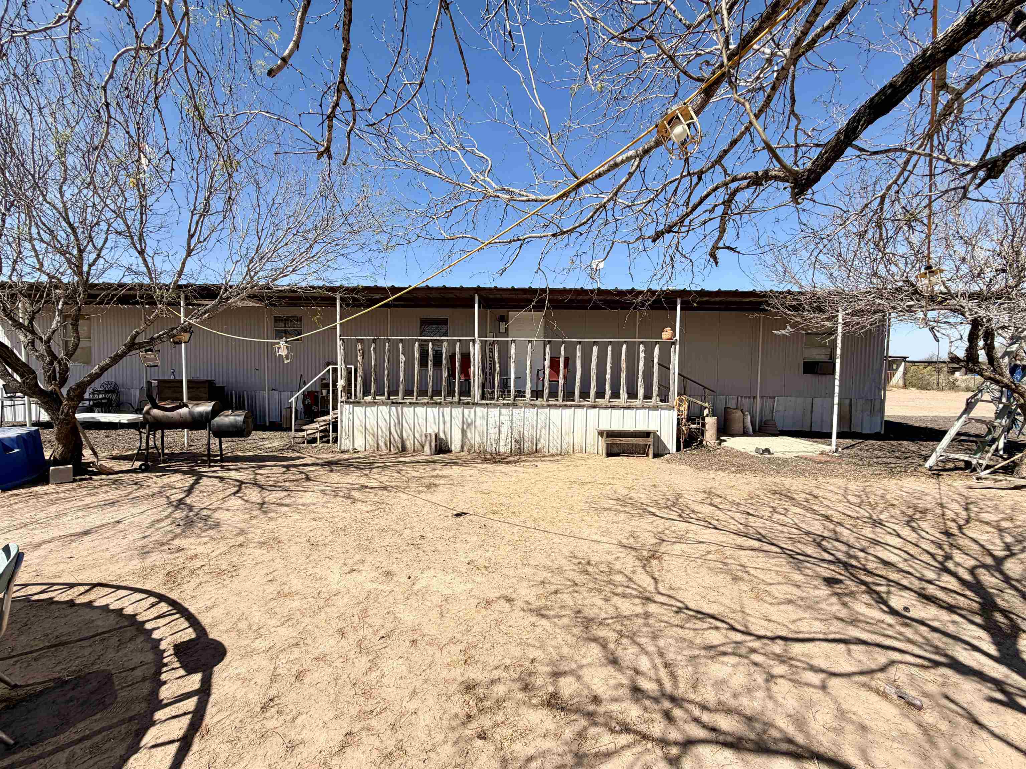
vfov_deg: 85.7
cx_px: 513
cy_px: 384
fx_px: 415
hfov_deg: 102.1
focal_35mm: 14
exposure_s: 1/853
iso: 20
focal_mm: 2.22
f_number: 2.2
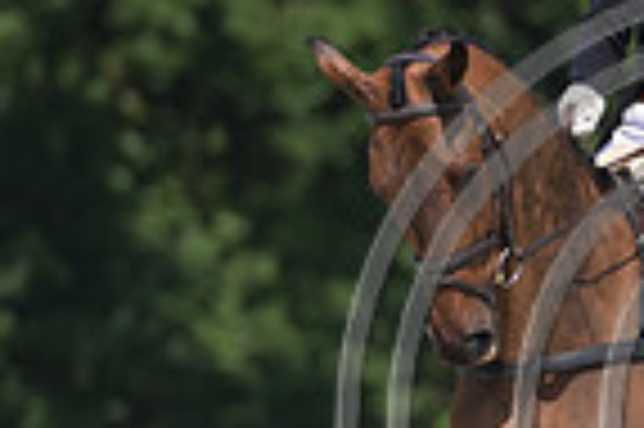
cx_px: 752
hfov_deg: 1.3
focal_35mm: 1625
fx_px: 29036
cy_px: 367
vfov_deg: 0.8
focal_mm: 400
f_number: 5
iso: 250
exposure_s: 1/1250
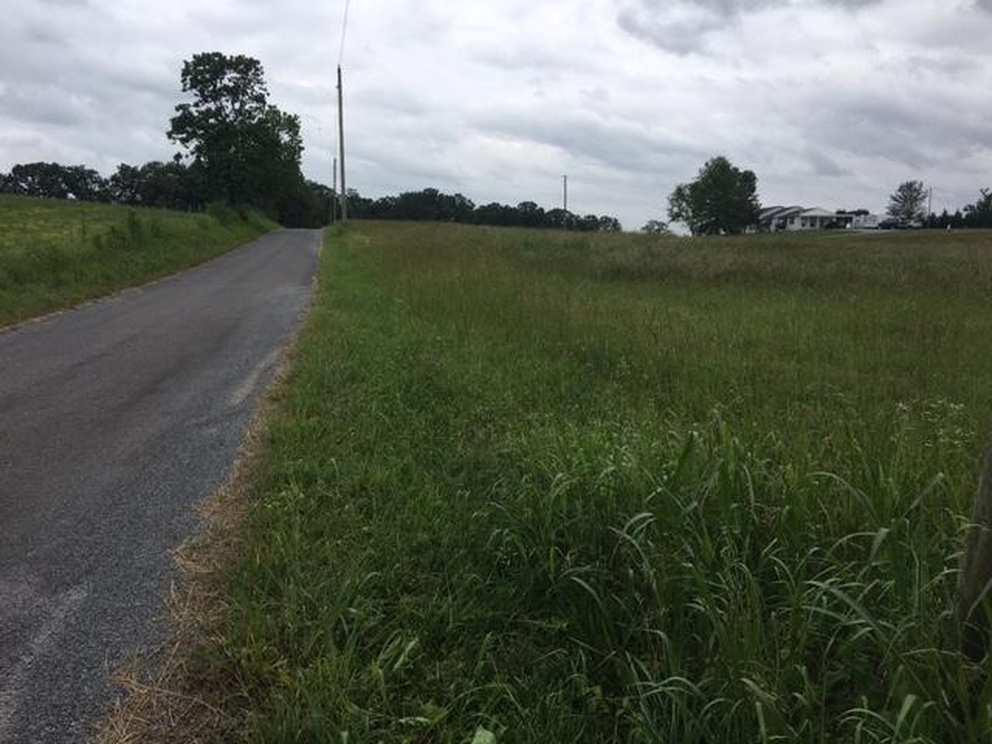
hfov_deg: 61.7
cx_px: 496
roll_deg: -0.8
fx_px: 831
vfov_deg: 48.2
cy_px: 372
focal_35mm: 29
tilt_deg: -5.1
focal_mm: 4.15
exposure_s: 1/1054
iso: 25
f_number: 2.2
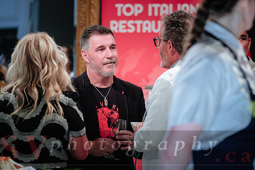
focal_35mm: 222
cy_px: 94
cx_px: 154
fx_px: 1570
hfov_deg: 9.3
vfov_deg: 6.2
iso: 1600
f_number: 2.8
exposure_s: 1/125
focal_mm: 119.2
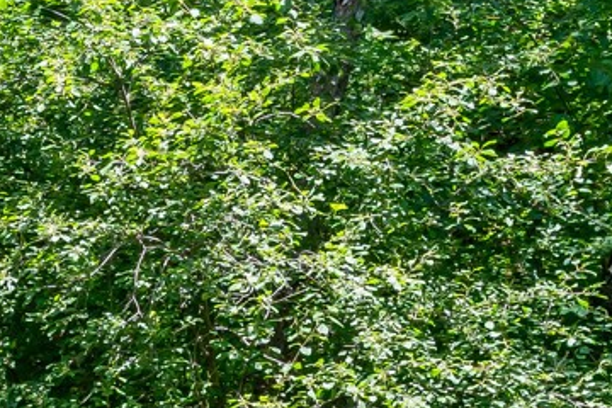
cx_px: -292
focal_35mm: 175
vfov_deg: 7.4
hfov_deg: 11.3
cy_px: 975
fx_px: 2971
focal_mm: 31.5
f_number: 16
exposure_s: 1/2
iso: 320
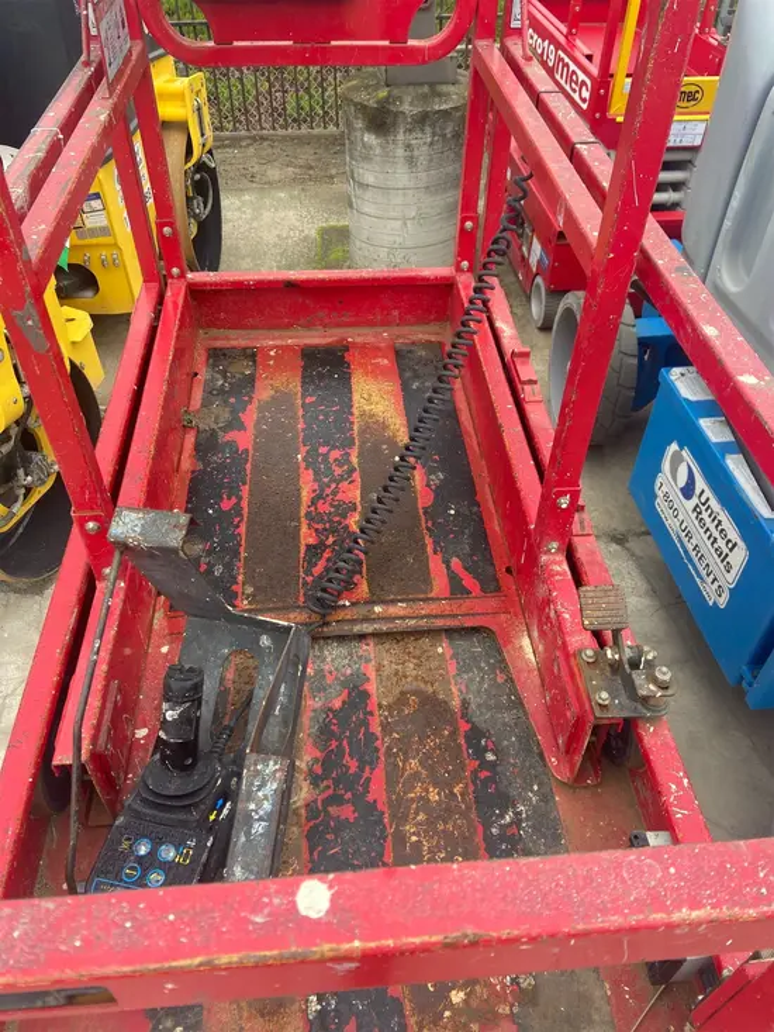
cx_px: 387
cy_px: 516
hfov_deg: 53.1
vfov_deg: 67.3
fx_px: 775
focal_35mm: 26
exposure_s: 1/122
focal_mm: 4.25
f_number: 1.8
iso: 50
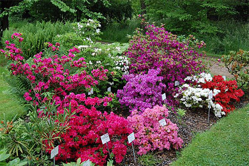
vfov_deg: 34.2
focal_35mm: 39
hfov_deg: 49.6
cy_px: 83
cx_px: 124
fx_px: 270
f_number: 9
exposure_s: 1/320
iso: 1600
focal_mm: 26
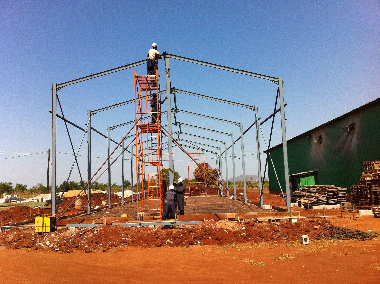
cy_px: 142
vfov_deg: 40.6
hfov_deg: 52.7
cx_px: 190
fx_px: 384
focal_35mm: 35
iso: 80
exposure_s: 1/1562
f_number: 2.8
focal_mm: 3.85
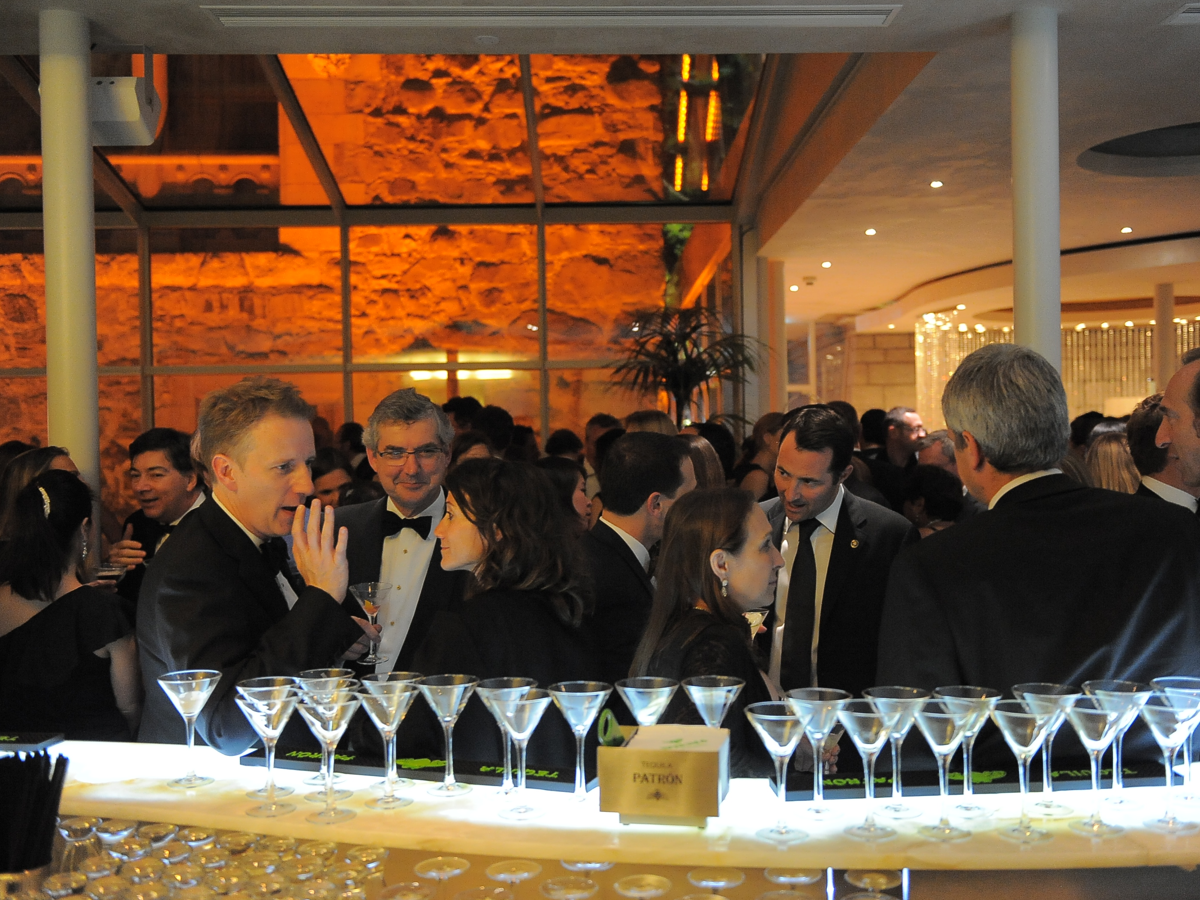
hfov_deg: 52.6
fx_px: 1213
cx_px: 646
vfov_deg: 40.7
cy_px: 451
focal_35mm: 35
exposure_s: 1/100
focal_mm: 32
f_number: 2.8
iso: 5000
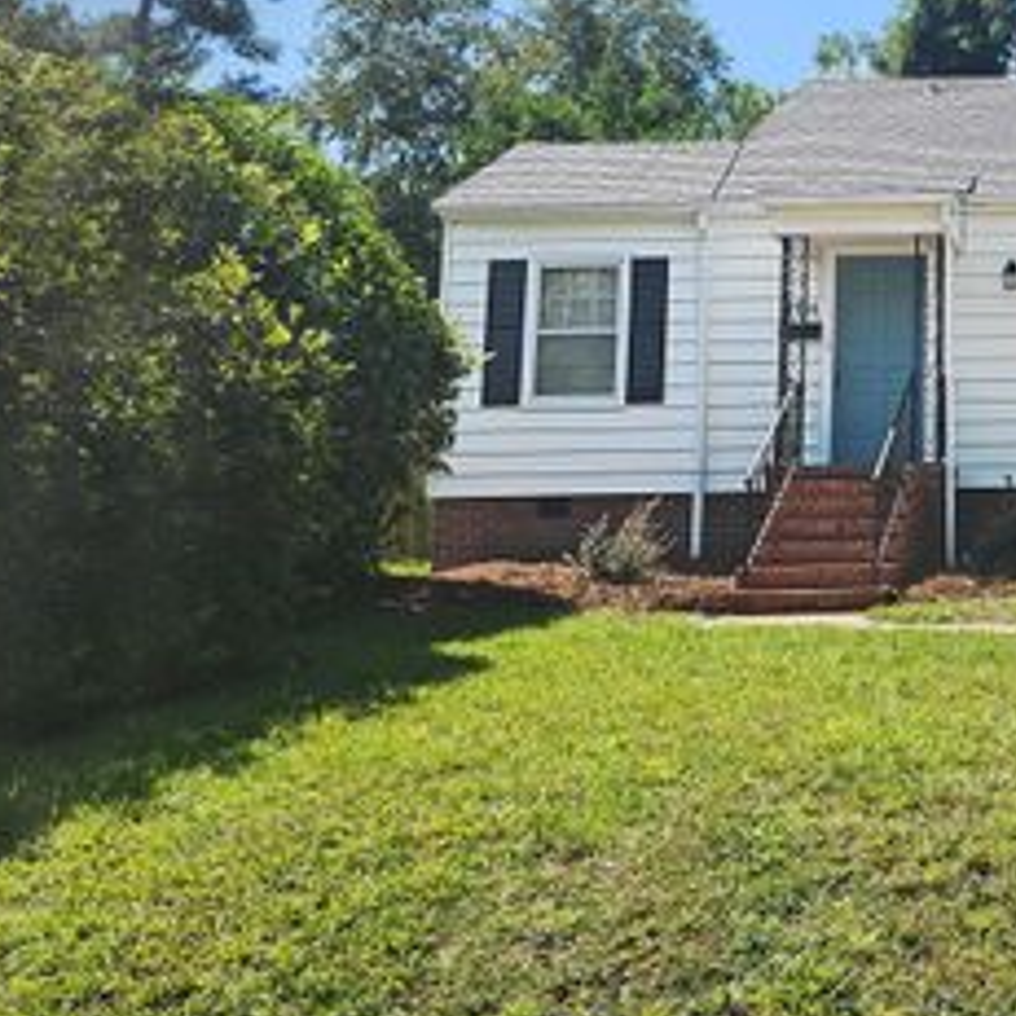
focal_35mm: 44
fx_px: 1461
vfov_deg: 38.0
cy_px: 350
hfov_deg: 34.5
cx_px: 1038
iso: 20
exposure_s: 1/1723
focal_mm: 5.4
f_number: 1.8
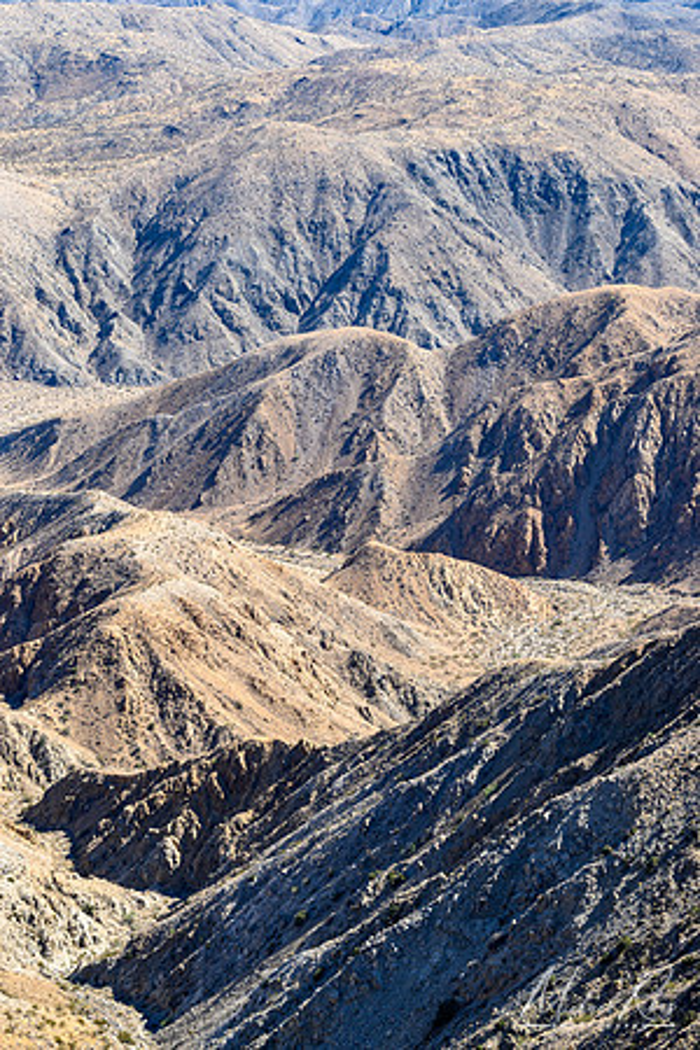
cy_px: 525
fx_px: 3019
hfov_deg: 13.2
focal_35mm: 104
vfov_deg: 19.7
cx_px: 350
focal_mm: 69
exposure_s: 1/125
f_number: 13
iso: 140
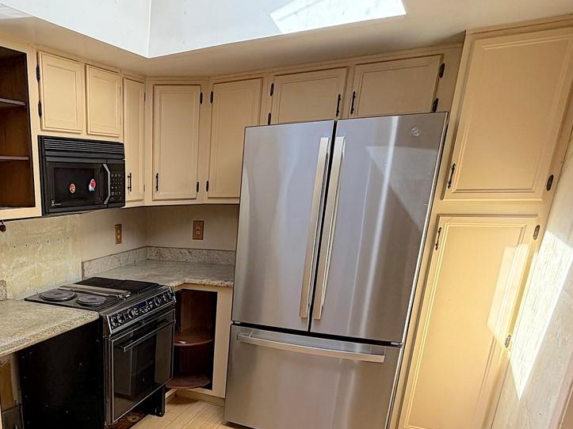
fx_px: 513
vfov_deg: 42.6
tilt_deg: -20.1
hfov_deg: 53.8
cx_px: 101
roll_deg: +1.1
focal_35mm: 31
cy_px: 364
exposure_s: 1/121
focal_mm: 2.22
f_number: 2.2
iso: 64
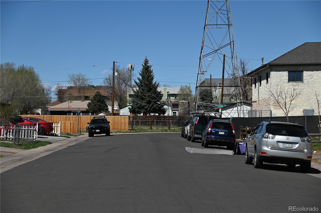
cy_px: 106
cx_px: 160
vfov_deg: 14.8
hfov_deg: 22.2
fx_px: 819
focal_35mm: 92
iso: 100
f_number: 7.1
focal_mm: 92
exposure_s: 1/800
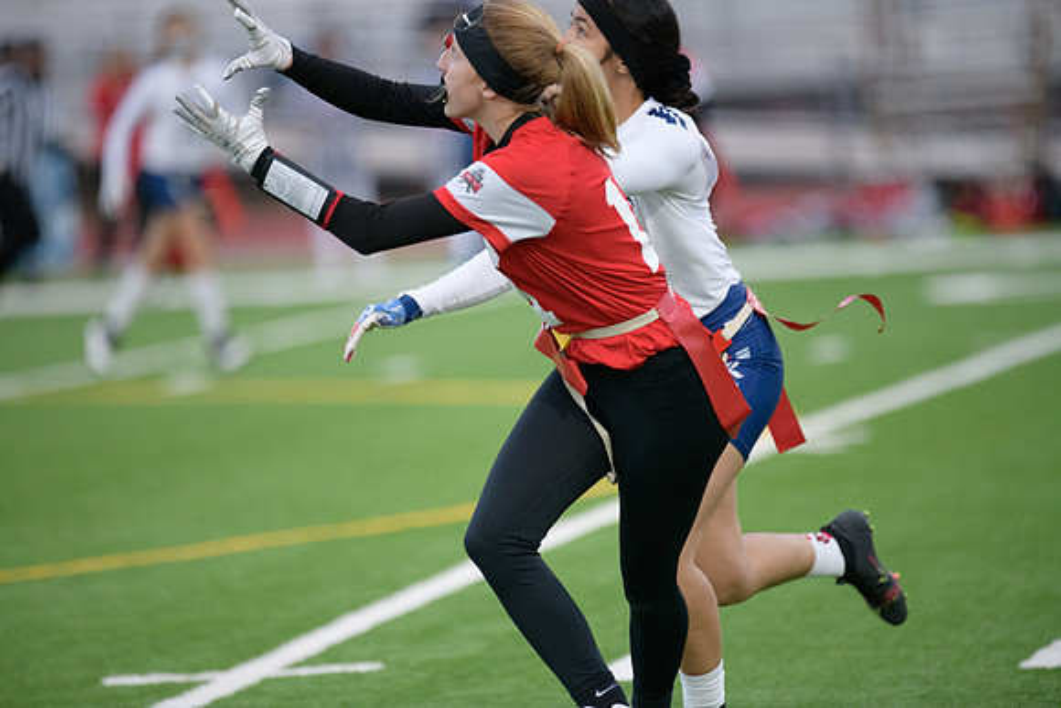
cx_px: 530
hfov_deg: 6.9
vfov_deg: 4.6
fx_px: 8843
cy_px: 354
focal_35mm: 300
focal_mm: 300
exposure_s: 1/3200
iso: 4500
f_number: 2.8
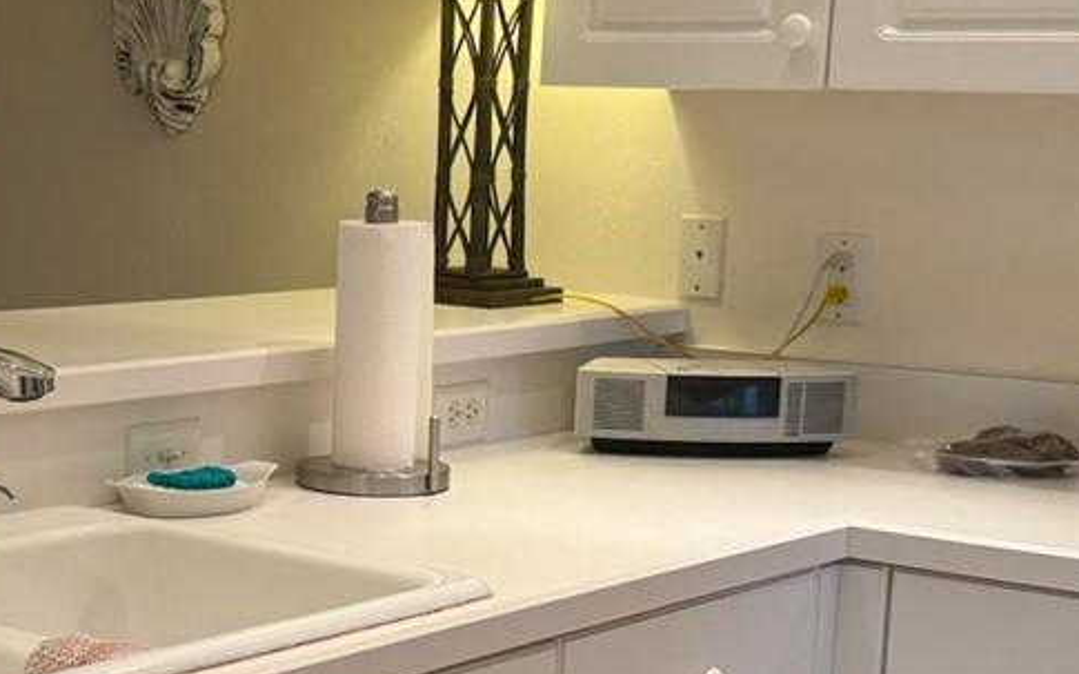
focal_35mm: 84
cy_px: 541
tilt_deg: -10.2
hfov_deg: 24.2
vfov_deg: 15.4
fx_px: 2470
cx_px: 185
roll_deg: -2.0
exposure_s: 1/120
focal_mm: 6.76
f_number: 1.78
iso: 160
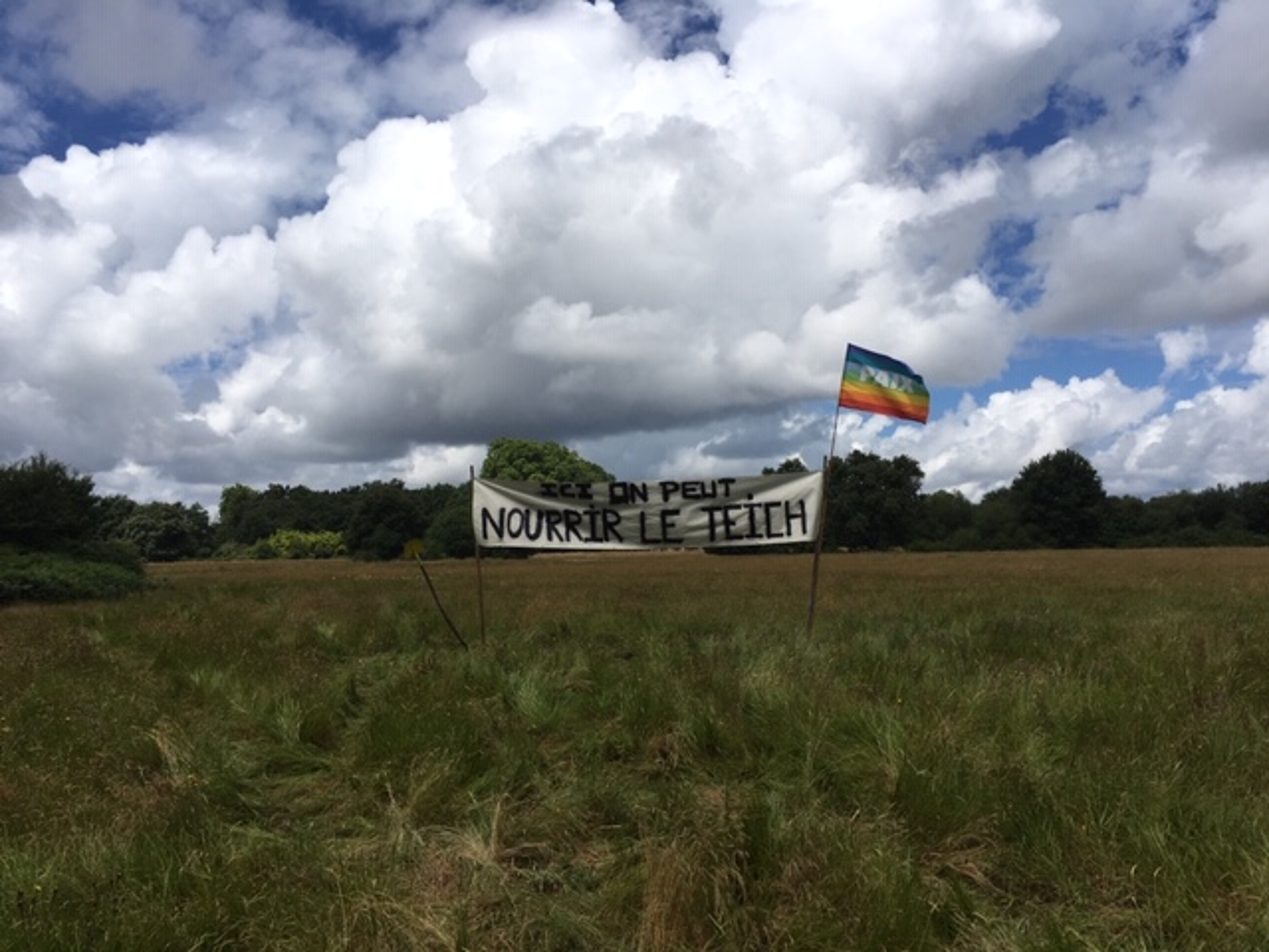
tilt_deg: +6.6
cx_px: 634
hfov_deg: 61.7
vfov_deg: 48.2
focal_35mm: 29
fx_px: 1063
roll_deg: +1.7
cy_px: 476
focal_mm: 4.15
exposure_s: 1/3846
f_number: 2.2
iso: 25
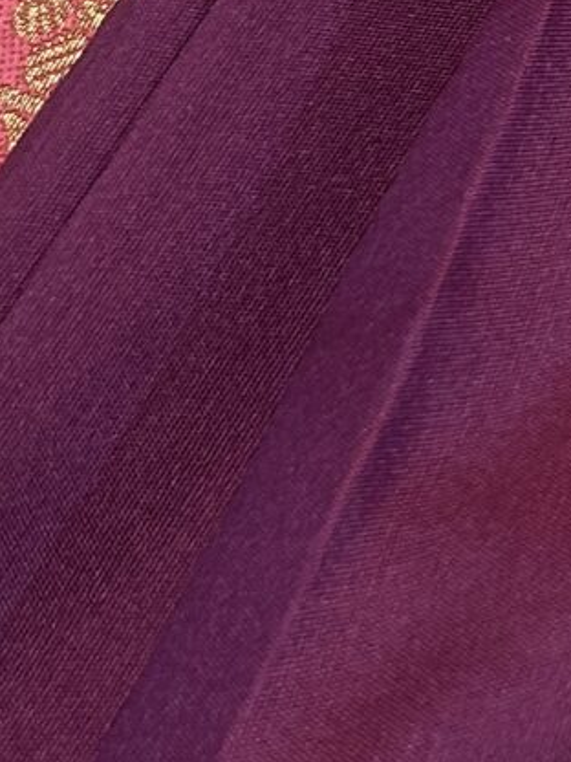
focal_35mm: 160
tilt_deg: -64.2
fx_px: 3519
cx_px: 935
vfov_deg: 12.2
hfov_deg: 9.0
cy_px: 35
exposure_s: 1/50
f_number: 1.5
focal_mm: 5.7
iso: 160
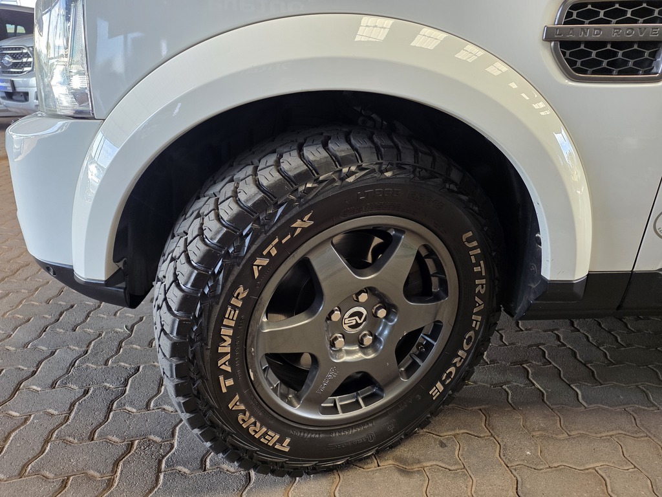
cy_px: 248
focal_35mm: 23
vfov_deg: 58.9
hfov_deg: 73.9
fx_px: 440
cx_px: 331
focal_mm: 6.25
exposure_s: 1/180
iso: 125
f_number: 1.7
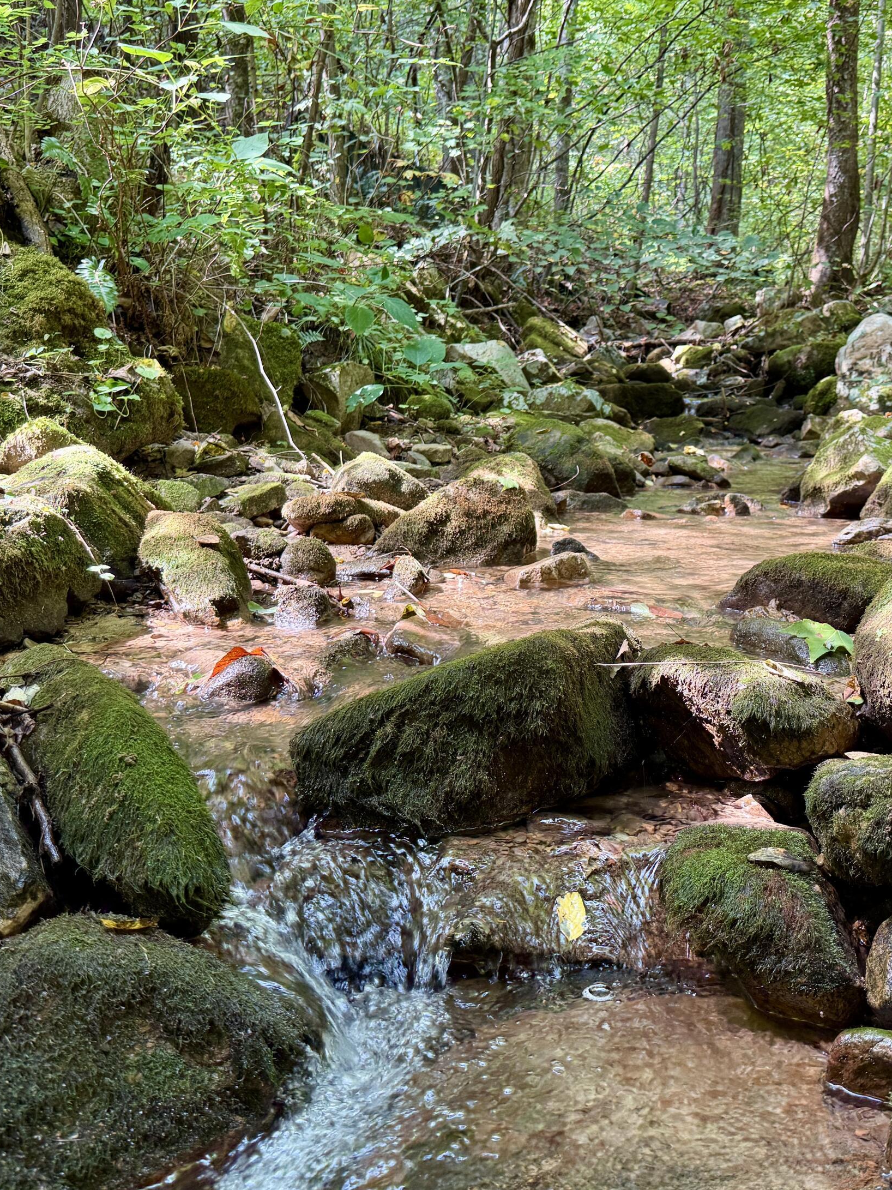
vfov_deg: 55.4
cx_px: 576
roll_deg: -1.5
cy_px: 609
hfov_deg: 42.5
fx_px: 1134
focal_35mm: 33
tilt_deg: -9.4
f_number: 1.78
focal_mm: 6.76
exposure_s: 1/72
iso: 200
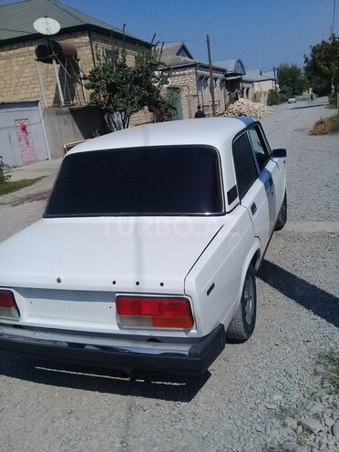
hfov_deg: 45.4
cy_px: 226
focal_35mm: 31
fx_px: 405
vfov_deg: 58.4
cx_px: 170
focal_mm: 3.3
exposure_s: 1/3509
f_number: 2.2
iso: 50
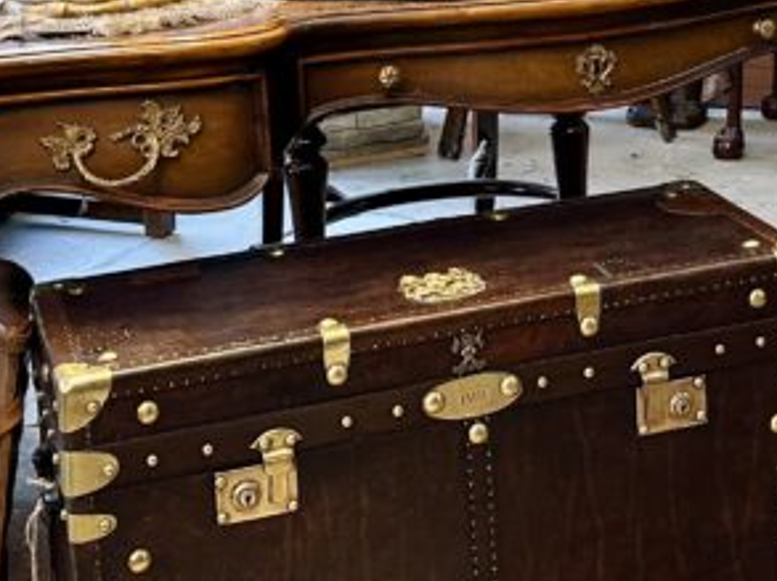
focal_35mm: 84
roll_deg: +3.0
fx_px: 1883
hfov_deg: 23.0
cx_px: 605
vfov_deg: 16.8
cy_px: -119
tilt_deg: -6.9
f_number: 1.78
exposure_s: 1/60
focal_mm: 6.86
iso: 125
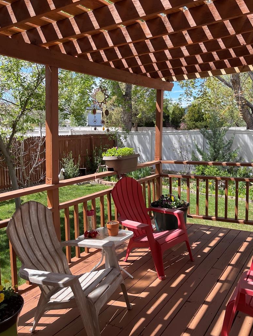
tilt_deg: -5.9
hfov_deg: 48.1
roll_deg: -2.9
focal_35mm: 29
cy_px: 152
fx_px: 282
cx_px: 144
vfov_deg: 61.5
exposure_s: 1/1098
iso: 32
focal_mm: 5.1
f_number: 1.6
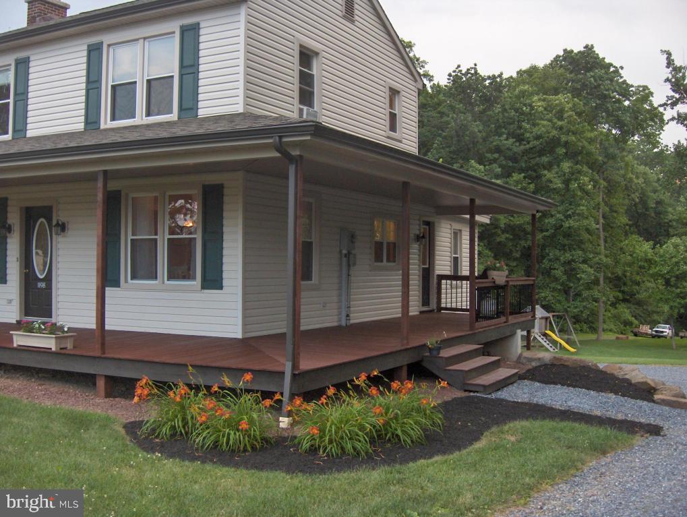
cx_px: 344
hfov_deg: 47.8
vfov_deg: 36.9
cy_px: 258
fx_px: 775
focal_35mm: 39
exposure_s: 1/108
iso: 200
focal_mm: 8
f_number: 2.8
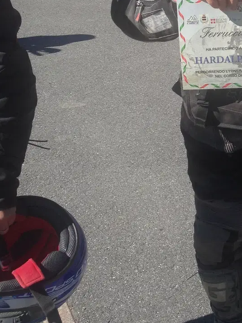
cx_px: 262
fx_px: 690
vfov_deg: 26.0
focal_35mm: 74
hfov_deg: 19.1
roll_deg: -2.7
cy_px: 82
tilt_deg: -15.0
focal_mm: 4.12
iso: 50
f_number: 2.4
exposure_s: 1/1178
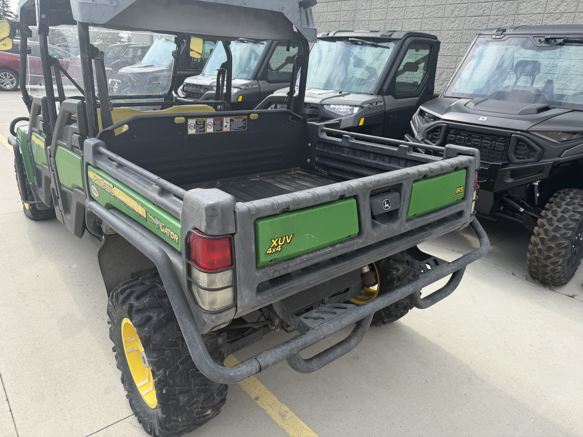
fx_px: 404
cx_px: 292
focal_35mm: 24
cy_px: 218
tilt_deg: -15.0
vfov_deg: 56.8
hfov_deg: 71.6
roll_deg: +1.1
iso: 80
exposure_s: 1/2703
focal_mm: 6.76
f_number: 1.78
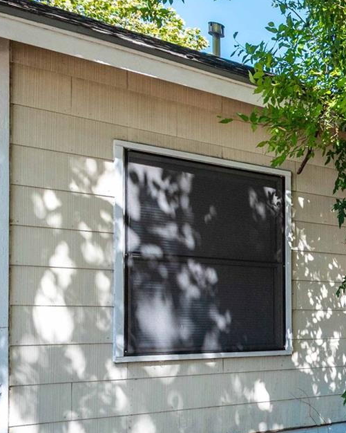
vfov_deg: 41.3
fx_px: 550
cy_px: 336
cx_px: 686
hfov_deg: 19.6
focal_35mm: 43
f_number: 8
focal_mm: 14
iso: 220
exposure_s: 1/250
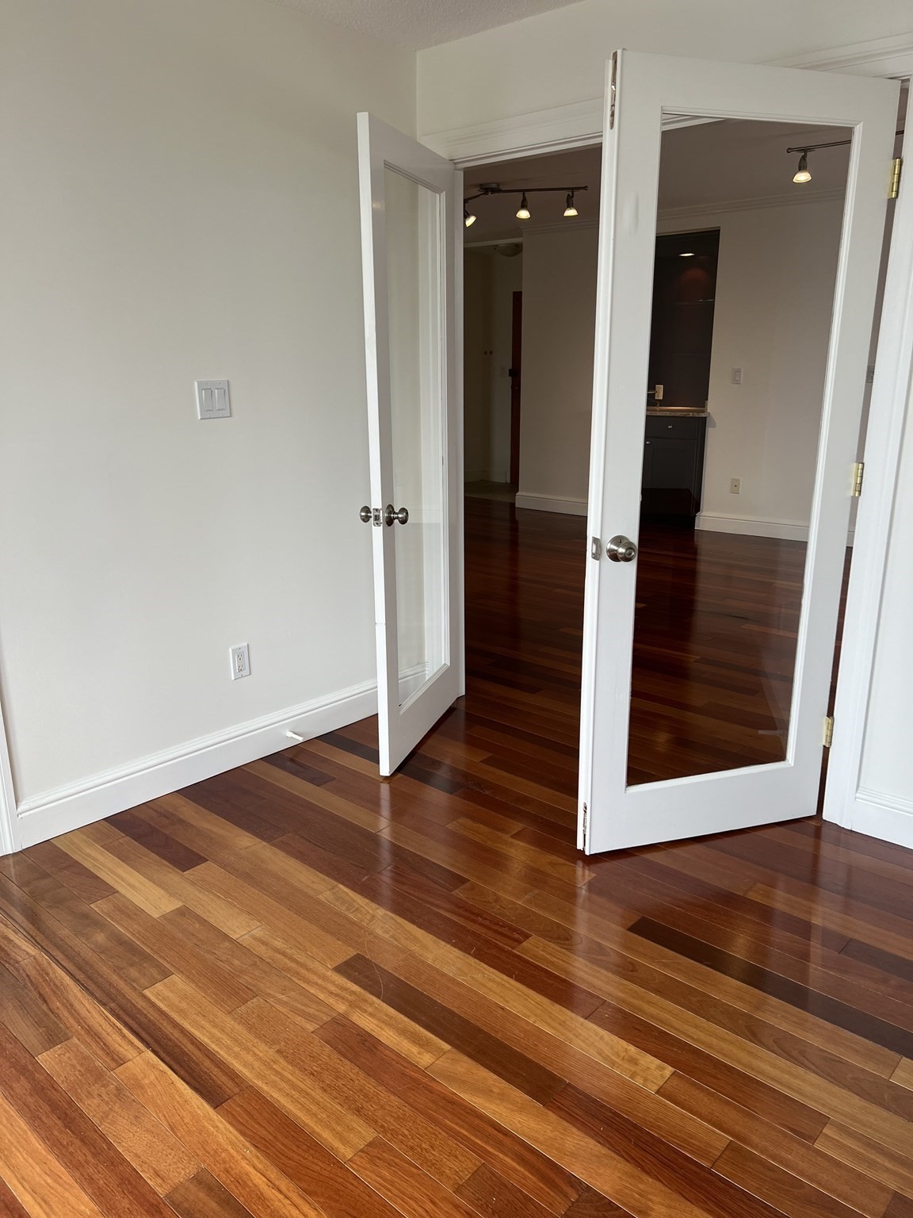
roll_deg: +0.4
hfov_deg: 53.1
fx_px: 914
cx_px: 456
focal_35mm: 26
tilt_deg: -14.1
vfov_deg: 67.3
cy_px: 609
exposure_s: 1/121
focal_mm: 5.7
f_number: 1.5
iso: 50
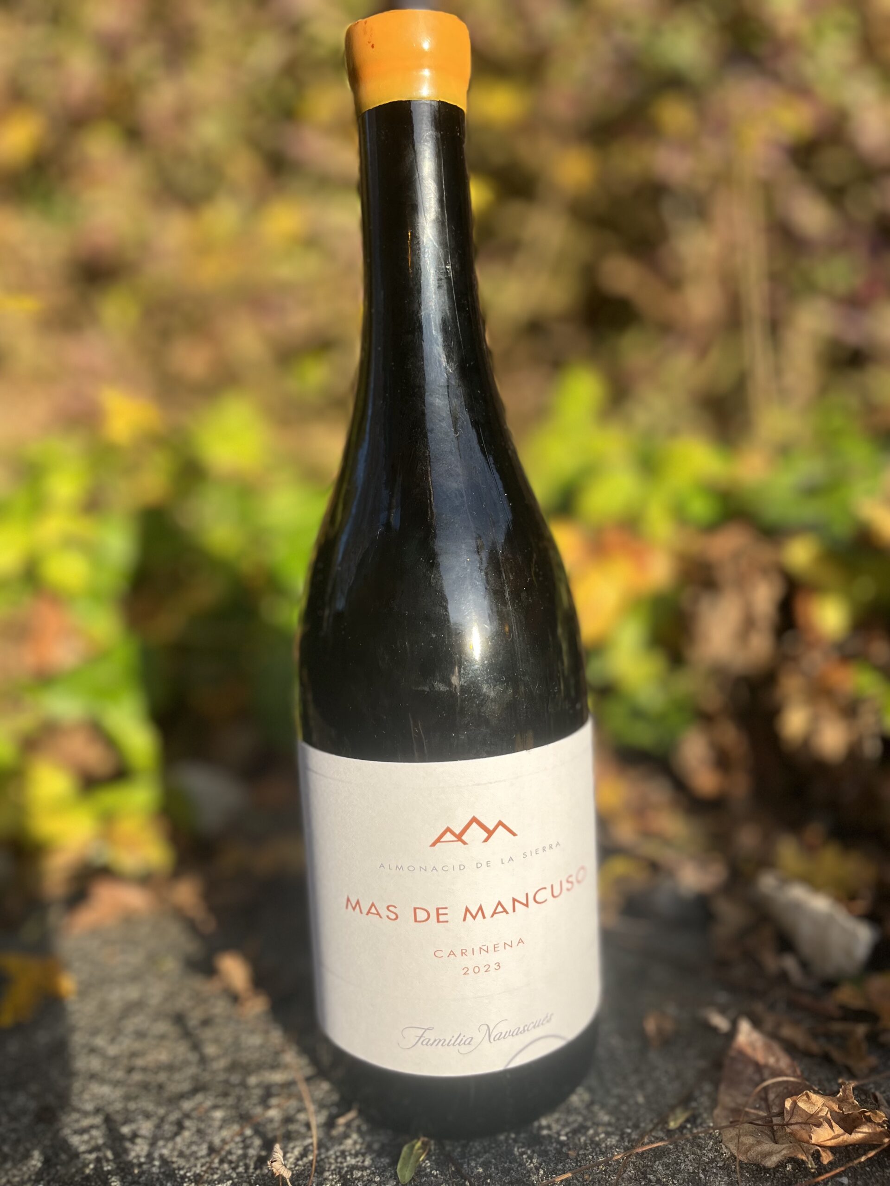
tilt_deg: -6.1
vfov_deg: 67.3
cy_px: 593
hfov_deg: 53.1
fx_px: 891
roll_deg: +1.7
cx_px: 445
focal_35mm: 26
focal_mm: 5.1
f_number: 1.6
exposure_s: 1/1018
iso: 50
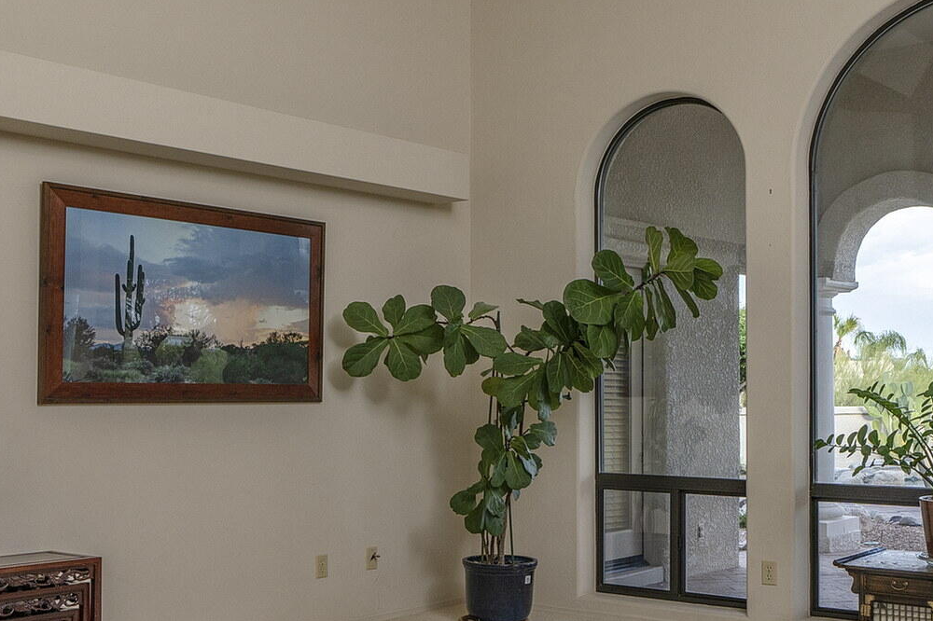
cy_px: 389
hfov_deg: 46.2
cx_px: 550
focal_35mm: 42
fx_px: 1088
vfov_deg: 31.7
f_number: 7.1
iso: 200
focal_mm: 15
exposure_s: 1/60
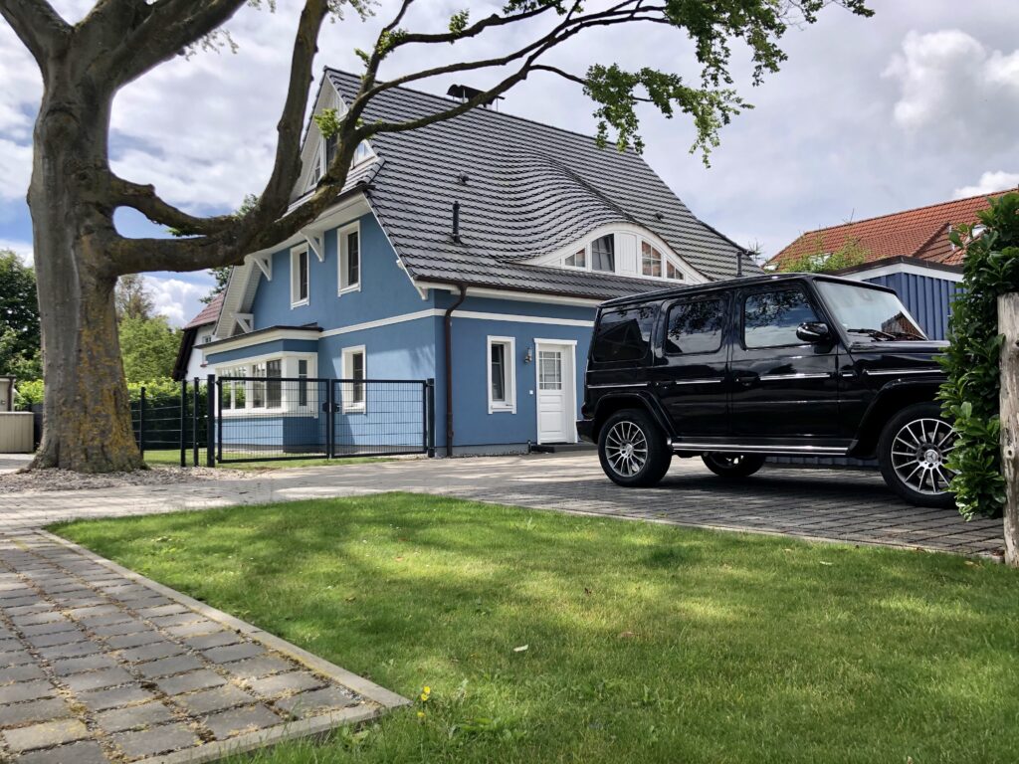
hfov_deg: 63.4
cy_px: 382
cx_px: 510
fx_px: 824
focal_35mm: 28
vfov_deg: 49.7
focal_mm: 4
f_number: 1.8
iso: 20
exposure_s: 1/1656
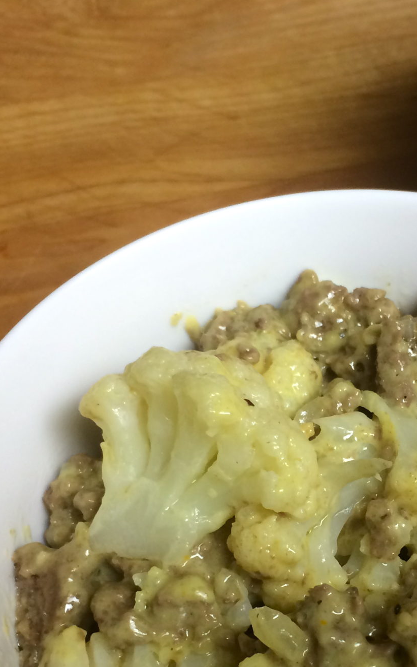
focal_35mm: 62
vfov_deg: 32.5
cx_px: 379
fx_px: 1127
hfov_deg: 20.5
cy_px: 478
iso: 40
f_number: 2.2
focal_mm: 4.12
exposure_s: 1/30
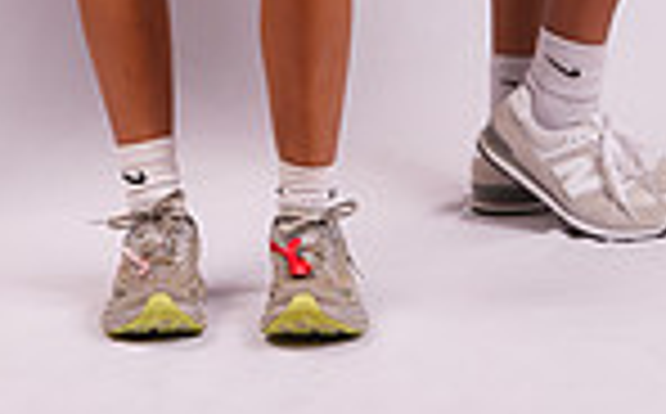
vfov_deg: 5.8
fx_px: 3933
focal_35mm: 217
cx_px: 198
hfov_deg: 9.7
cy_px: -549
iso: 200
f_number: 6.3
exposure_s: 1/200
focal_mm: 70
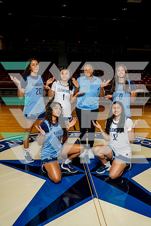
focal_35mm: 32
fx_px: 201
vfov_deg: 58.7
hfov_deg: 41.1
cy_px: 113
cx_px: 76
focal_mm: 32
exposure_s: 1/250
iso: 640
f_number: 5.6
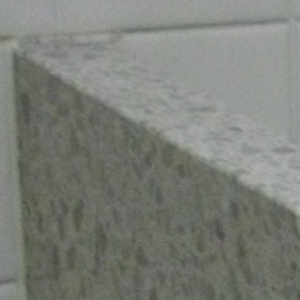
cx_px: 948
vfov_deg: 6.1
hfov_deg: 6.0
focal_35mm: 268
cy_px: 814
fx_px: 2628
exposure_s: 1/50
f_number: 2.8
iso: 278
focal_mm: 6.2
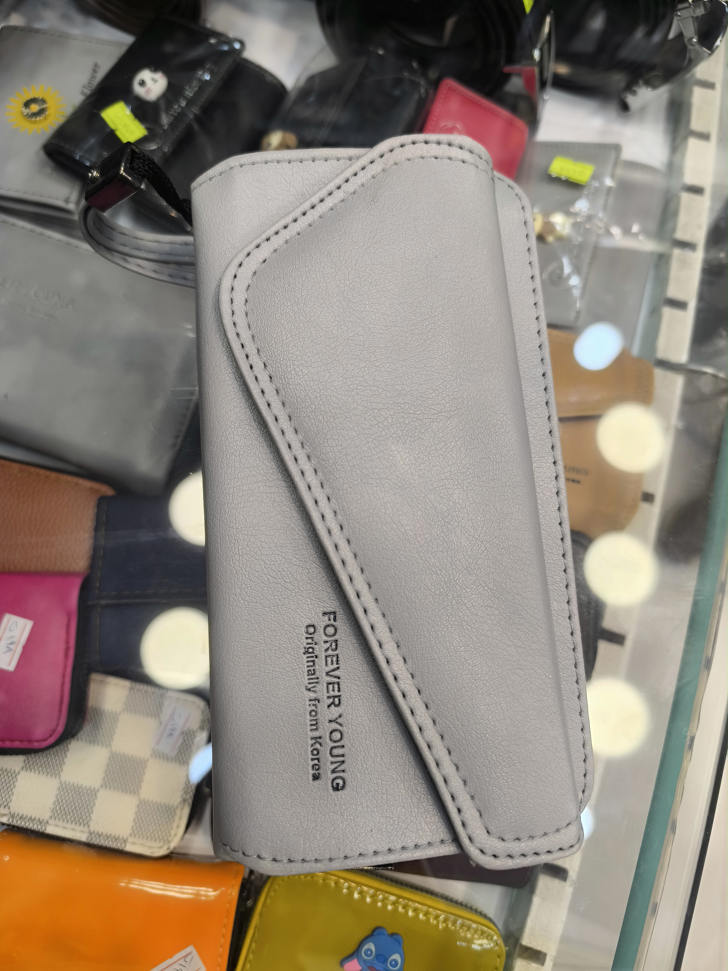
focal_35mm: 23
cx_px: 364
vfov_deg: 73.9
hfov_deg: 58.9
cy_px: 486
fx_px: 645
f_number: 1.65
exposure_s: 1/100
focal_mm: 6.14
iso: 80
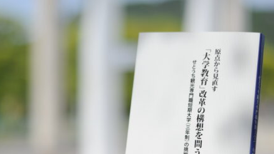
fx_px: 669
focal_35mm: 92
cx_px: 118
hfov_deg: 23.1
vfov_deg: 13.2
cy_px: 95
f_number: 2
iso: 200
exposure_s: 1/6400
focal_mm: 50
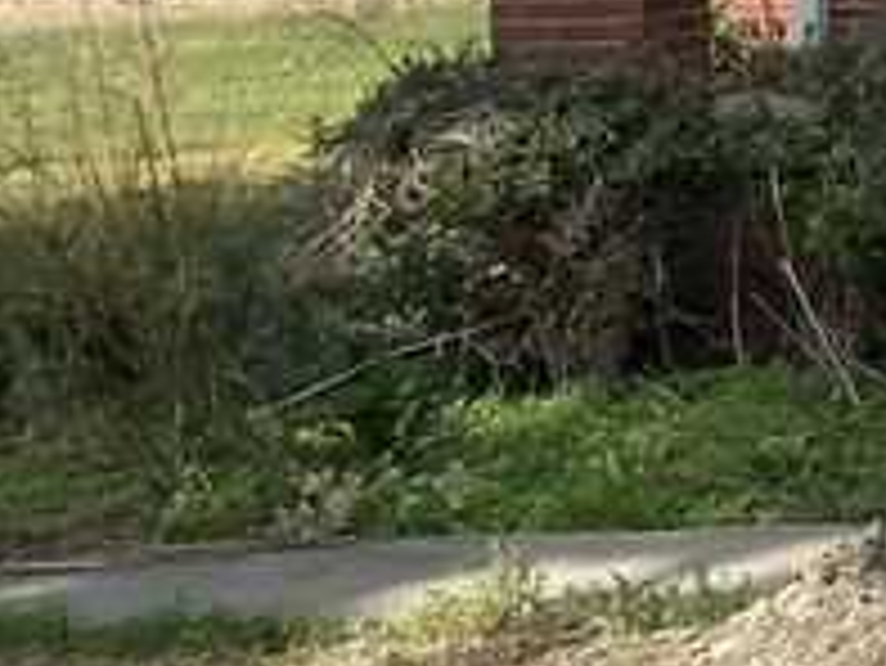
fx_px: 3457
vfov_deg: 10.6
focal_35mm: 135
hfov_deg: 12.0
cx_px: 2082
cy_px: -320
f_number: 1.8
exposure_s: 1/2183
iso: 32
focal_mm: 4.25
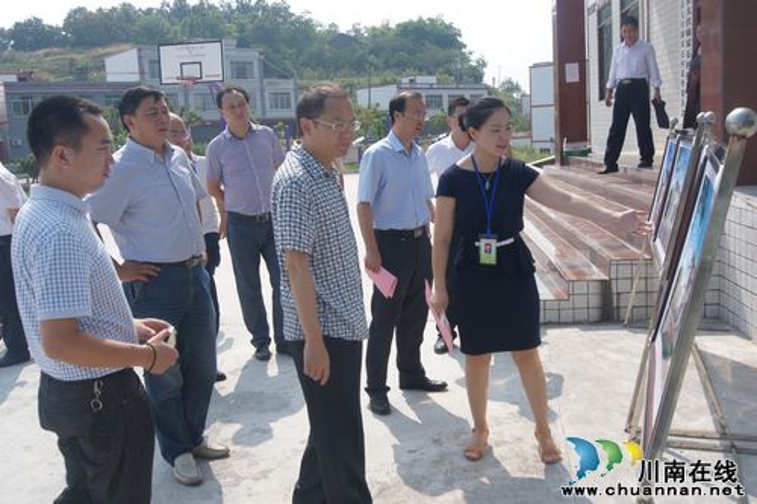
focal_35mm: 33
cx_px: 378
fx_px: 694
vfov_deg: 39.9
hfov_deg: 57.2
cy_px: 252
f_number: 10
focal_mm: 22
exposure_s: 1/200
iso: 200
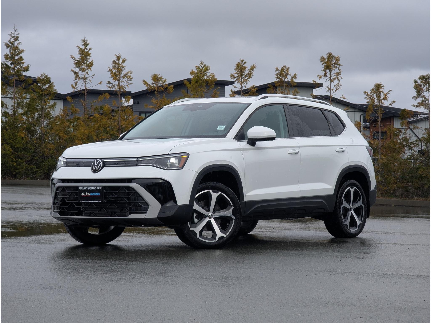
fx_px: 1320
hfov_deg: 18.5
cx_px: 216
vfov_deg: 14.0
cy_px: 162
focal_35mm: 106
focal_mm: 19
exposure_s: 1/316
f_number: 3.5
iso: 38
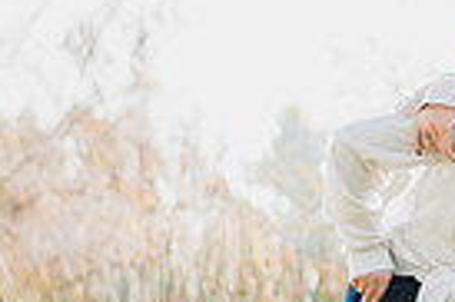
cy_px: 65
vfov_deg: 6.5
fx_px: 2676
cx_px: 771
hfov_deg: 9.3
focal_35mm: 212
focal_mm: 50
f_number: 1.4
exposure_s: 1/1600
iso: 250
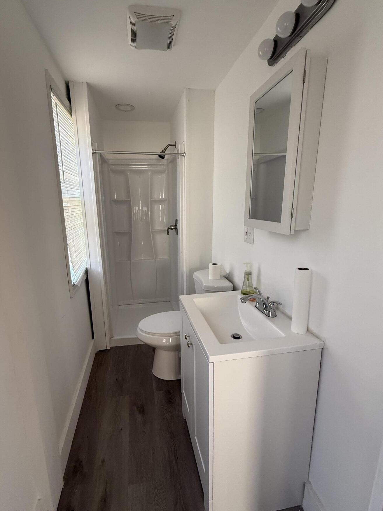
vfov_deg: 94.5
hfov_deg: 77.9
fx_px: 236
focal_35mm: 16
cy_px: 253
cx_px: 172
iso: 200
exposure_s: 1/99
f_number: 2.2
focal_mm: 2.22
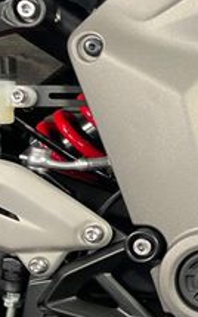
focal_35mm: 82
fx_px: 709
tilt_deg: -7.8
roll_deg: -0.6
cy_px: 221
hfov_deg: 12.7
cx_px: 462
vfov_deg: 25.1
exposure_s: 1/50
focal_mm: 4.2
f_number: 1.6
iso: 160
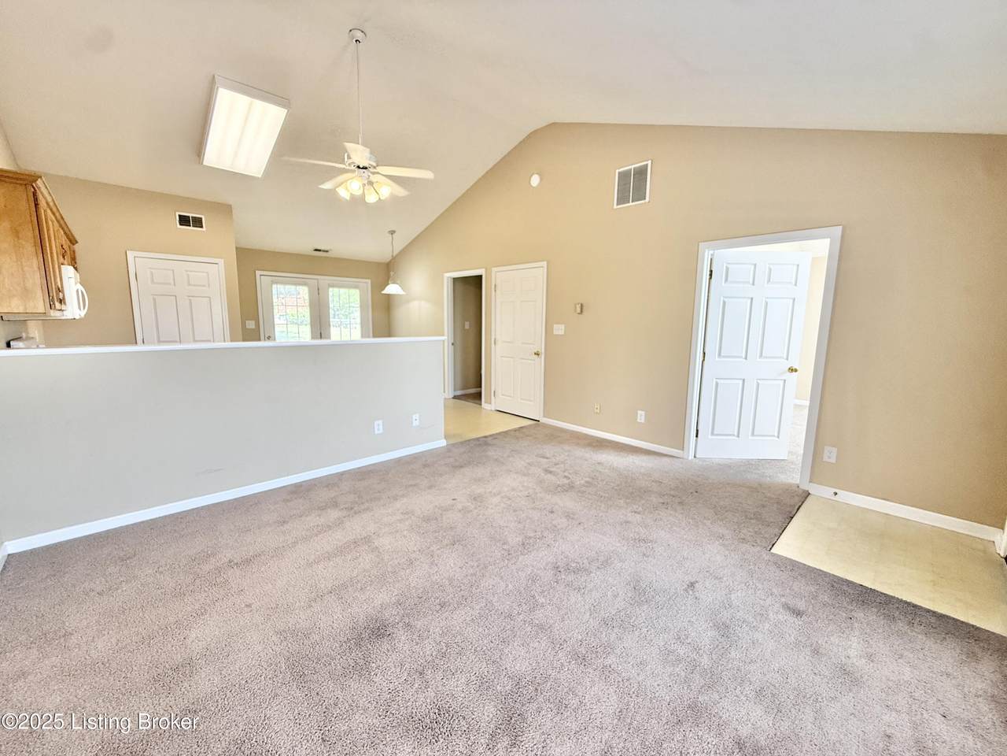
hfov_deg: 102.1
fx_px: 407
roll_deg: -0.9
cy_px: 378
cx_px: 504
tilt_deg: -8.5
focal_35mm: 14
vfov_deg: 85.7
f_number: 2.2
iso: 160
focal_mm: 2.22
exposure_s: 1/120
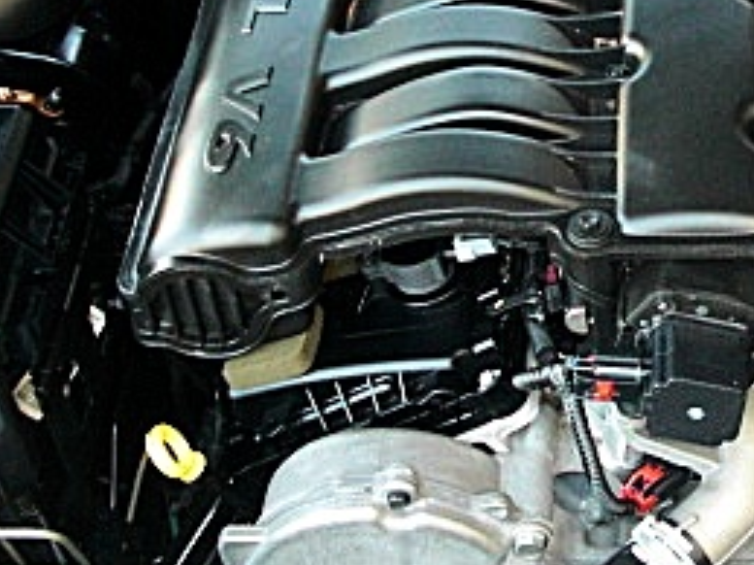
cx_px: 672
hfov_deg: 21.5
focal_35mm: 89
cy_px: 181
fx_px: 1938
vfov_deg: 16.5
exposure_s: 1/100
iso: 400
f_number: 2.8
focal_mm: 6.3
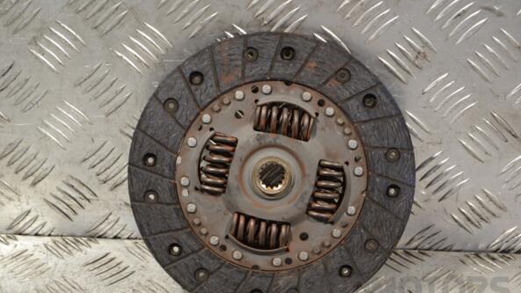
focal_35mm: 88
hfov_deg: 24.3
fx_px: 1209
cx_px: 263
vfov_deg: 13.8
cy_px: 172
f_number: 5.6
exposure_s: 1/30
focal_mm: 55
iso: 400
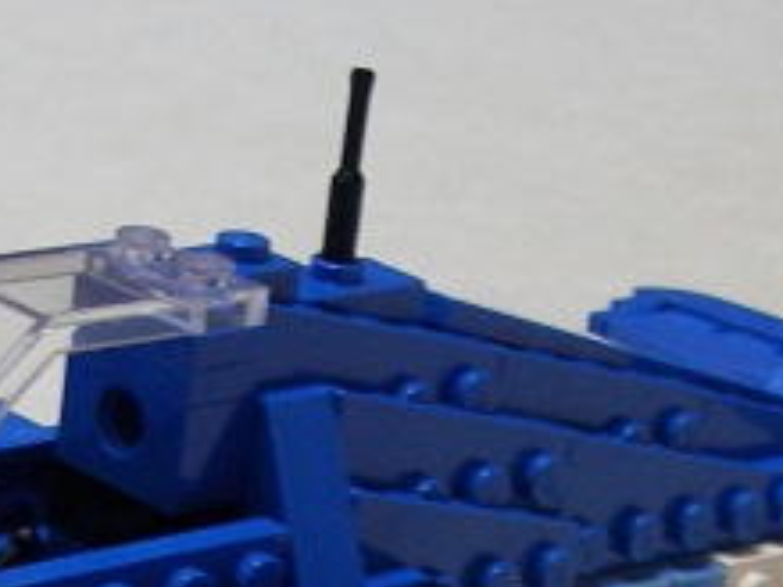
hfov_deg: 14.2
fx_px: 3142
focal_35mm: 139
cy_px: 891
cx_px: 322
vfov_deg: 10.3
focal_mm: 6.3
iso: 160
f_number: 3.3
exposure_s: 1/8
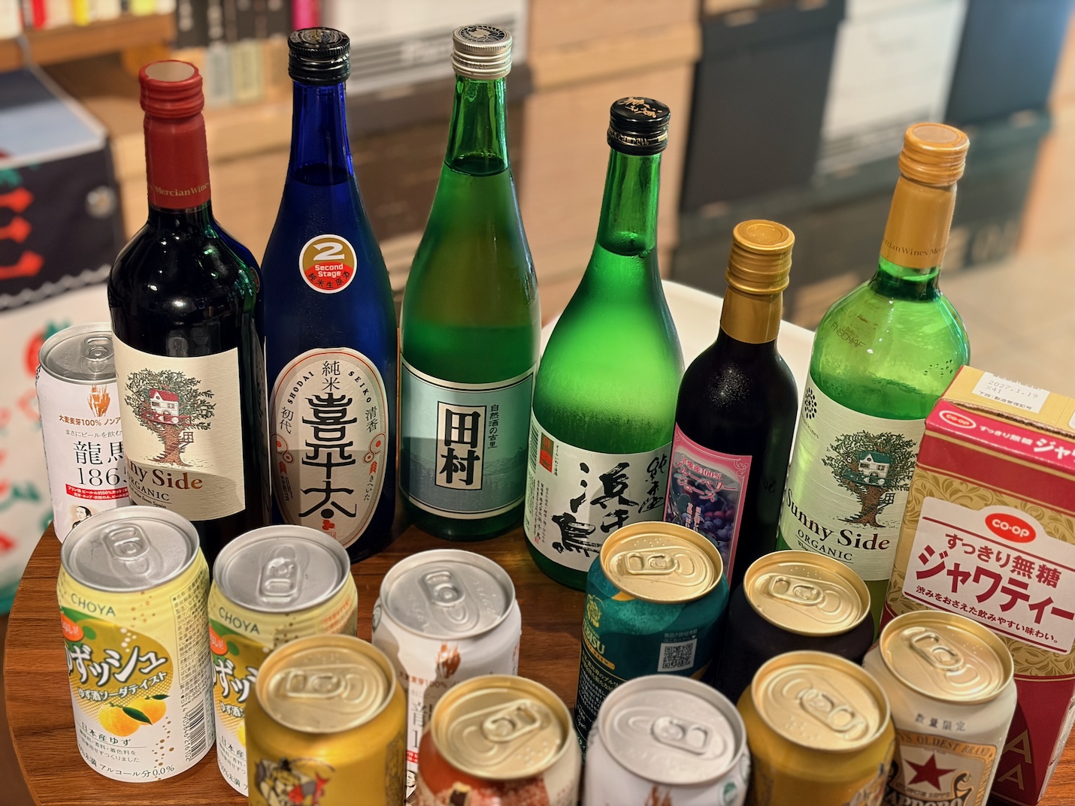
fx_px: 1615
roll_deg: -3.4
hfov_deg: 36.8
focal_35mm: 52
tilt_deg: -33.3
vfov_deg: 28.0
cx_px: 538
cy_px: 403
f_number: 1.6
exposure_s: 1/40
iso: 200
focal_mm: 5.96
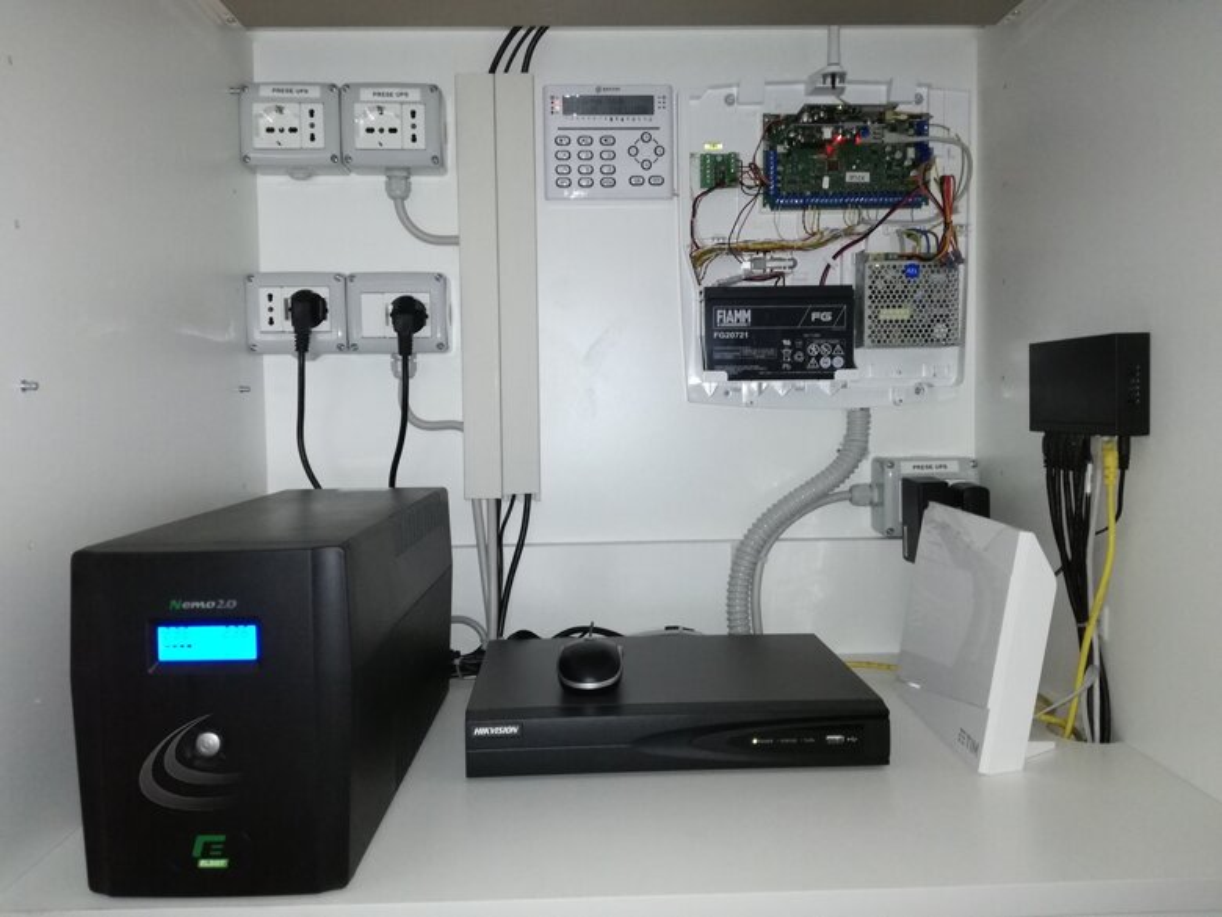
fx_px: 953
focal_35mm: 27
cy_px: 458
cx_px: 611
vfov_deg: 51.4
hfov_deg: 65.3
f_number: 2
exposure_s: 1/33.3
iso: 320
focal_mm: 3.79
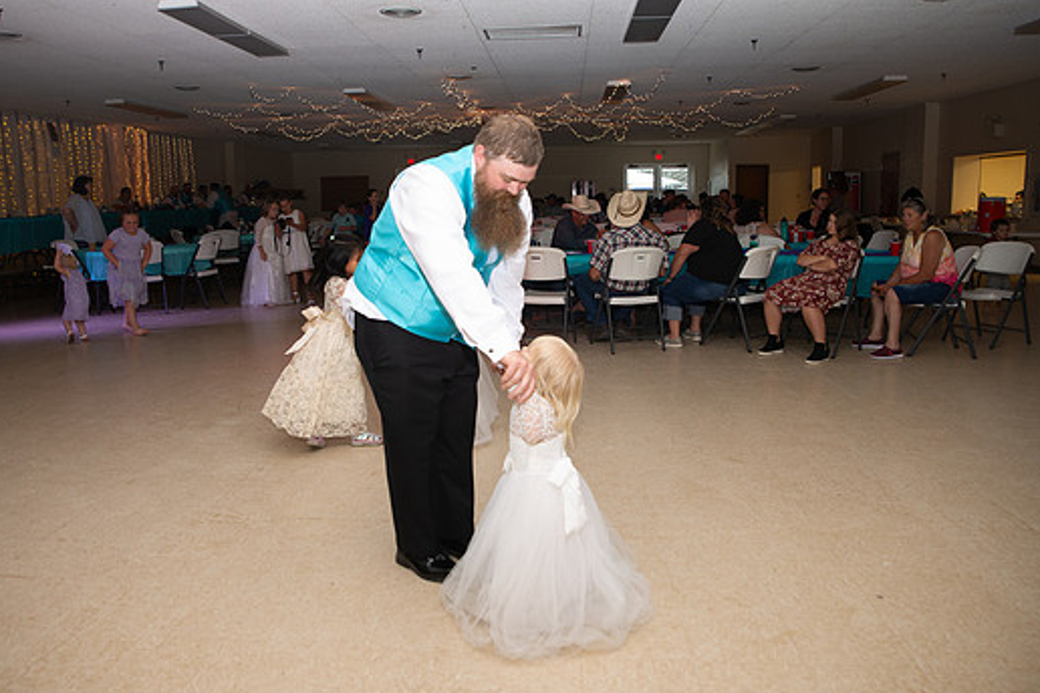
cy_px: 307
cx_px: 478
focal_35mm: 27
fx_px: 780
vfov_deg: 47.8
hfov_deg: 67.3
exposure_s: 1/125
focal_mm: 24
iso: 800
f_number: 3.5
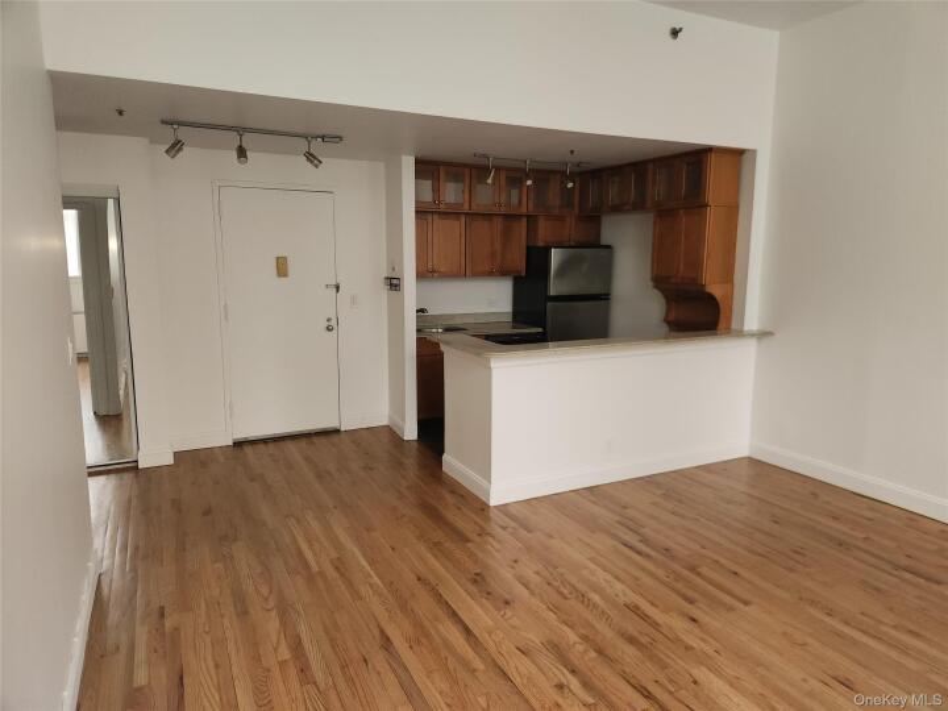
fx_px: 630
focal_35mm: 23
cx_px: 474
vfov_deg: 58.9
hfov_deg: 73.9
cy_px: 356
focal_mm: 5.4
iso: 100
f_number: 1.8
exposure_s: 1/30
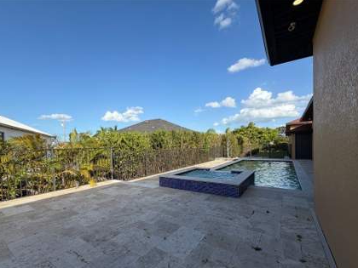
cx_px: 172
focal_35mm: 16
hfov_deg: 94.5
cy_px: 151
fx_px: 165
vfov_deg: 77.8
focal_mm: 2.22
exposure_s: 1/770
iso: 25
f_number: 2.2
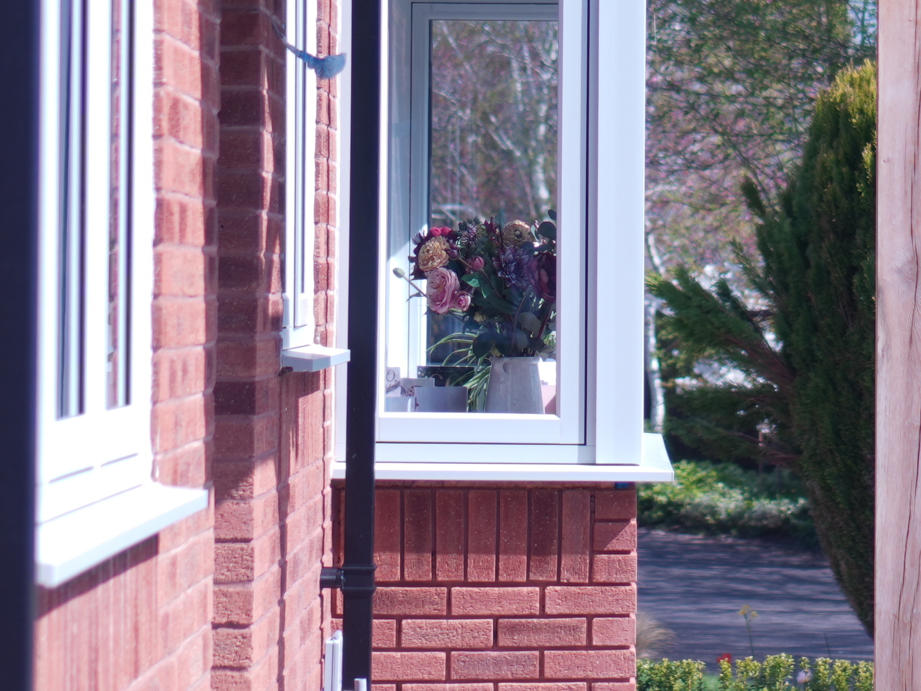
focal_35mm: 175
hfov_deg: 11.3
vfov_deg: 8.5
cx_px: 583
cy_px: 75
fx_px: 4646
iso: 50
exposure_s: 1/160
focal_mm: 35
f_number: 1.8
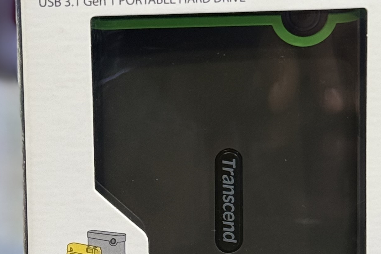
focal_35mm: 163
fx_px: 1725
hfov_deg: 12.3
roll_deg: -1.3
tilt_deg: -11.0
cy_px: 33
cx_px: 444
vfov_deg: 8.4
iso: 64
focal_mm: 6.76
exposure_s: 1/388
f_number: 1.78
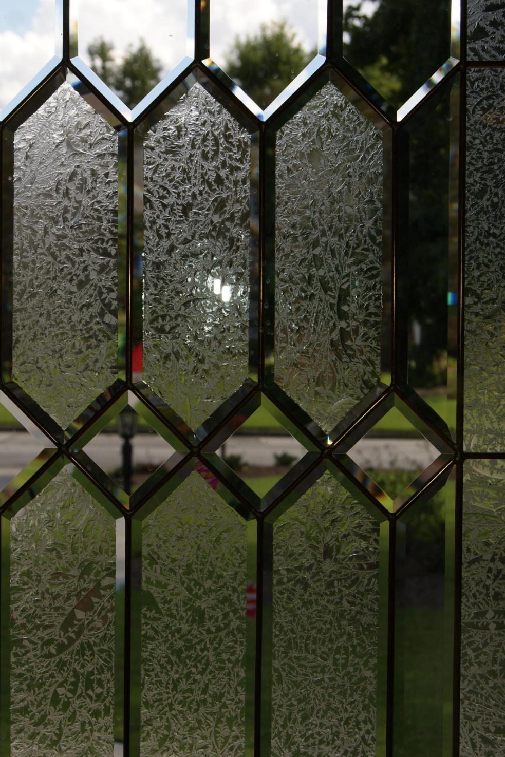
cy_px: 323
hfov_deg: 14.9
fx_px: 1928
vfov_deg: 22.2
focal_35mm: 92
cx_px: 172
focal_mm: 45
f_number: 8
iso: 100
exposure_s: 1/160
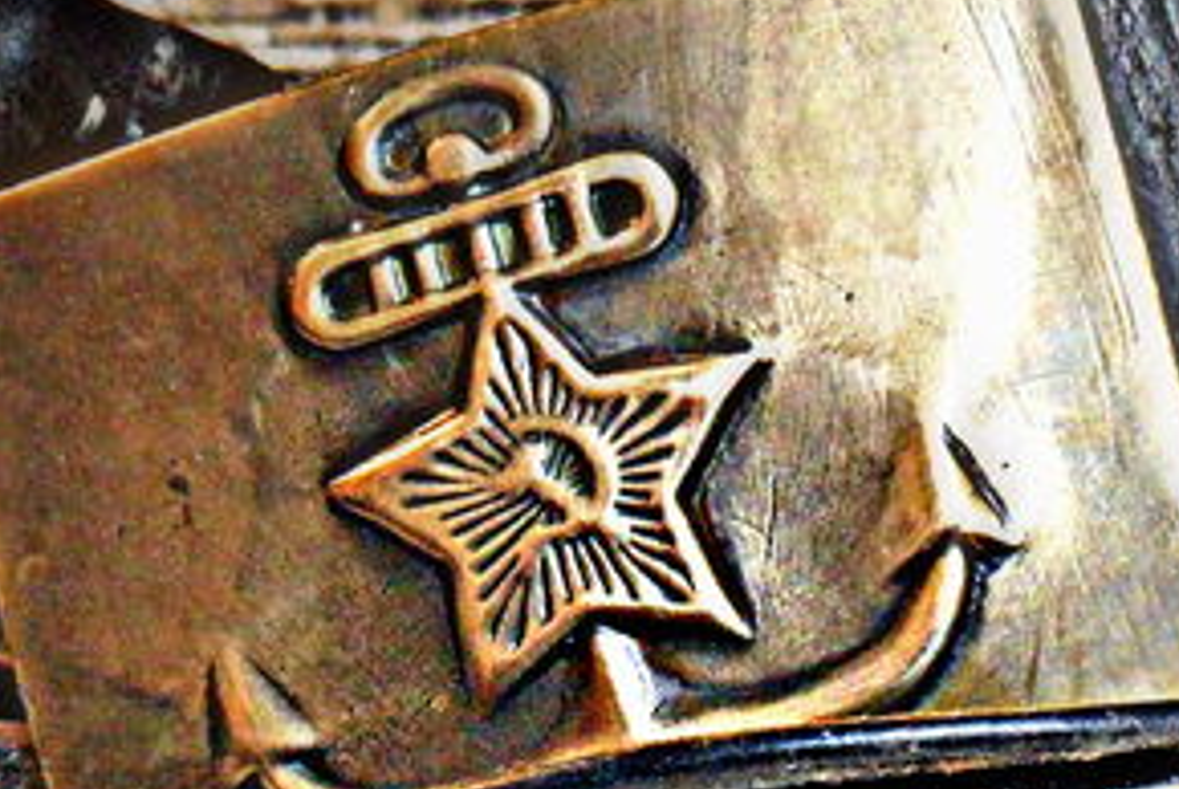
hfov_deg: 15.9
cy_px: 722
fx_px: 4229
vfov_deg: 10.6
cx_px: 655
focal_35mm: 129
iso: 240
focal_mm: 6.5
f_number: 3.6
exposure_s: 1/20
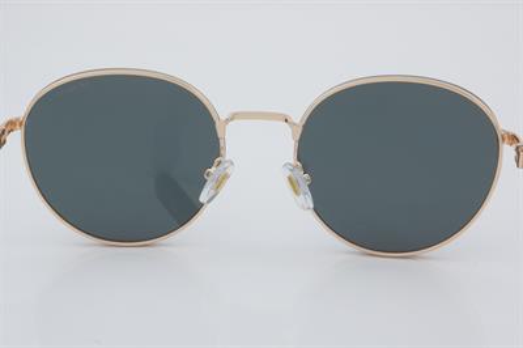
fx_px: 1198
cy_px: 174
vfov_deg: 16.5
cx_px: 262
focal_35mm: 82
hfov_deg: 24.6
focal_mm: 55
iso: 100
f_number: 32
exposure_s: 1/4
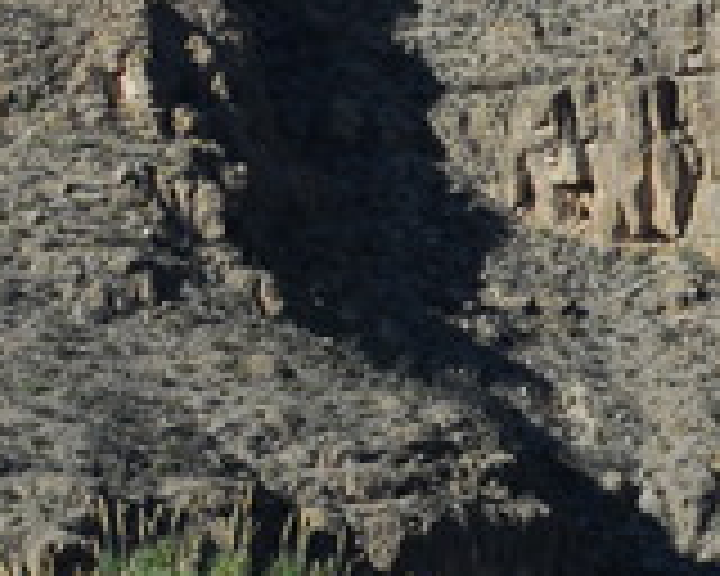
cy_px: 155
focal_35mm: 338
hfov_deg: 5.7
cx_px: 954
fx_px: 7203
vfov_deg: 4.6
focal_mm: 48
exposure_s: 1/180
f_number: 7.1
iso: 160
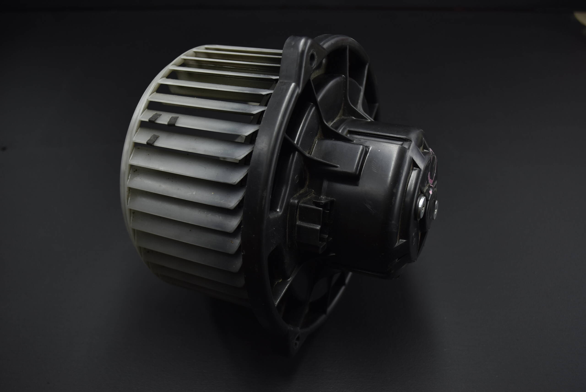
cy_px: 196
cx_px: 293
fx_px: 538
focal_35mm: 33
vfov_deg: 40.0
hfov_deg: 57.2
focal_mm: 22
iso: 250
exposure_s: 1/250
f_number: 5
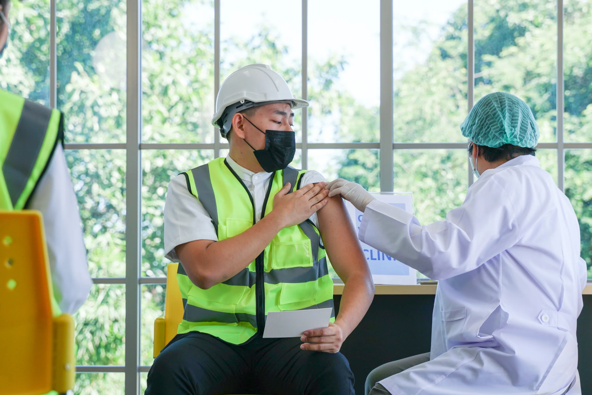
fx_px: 1850
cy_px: 198
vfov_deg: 12.2
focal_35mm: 112
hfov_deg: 18.2
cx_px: 296
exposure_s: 1/160
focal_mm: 75
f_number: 4.5
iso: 100
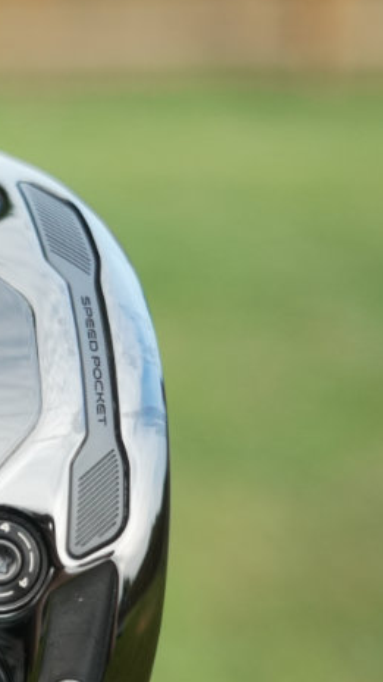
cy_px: 484
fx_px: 1556
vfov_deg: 24.5
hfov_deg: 13.3
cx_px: -185
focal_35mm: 86
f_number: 1.8
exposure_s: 1/50
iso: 800
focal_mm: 21.2
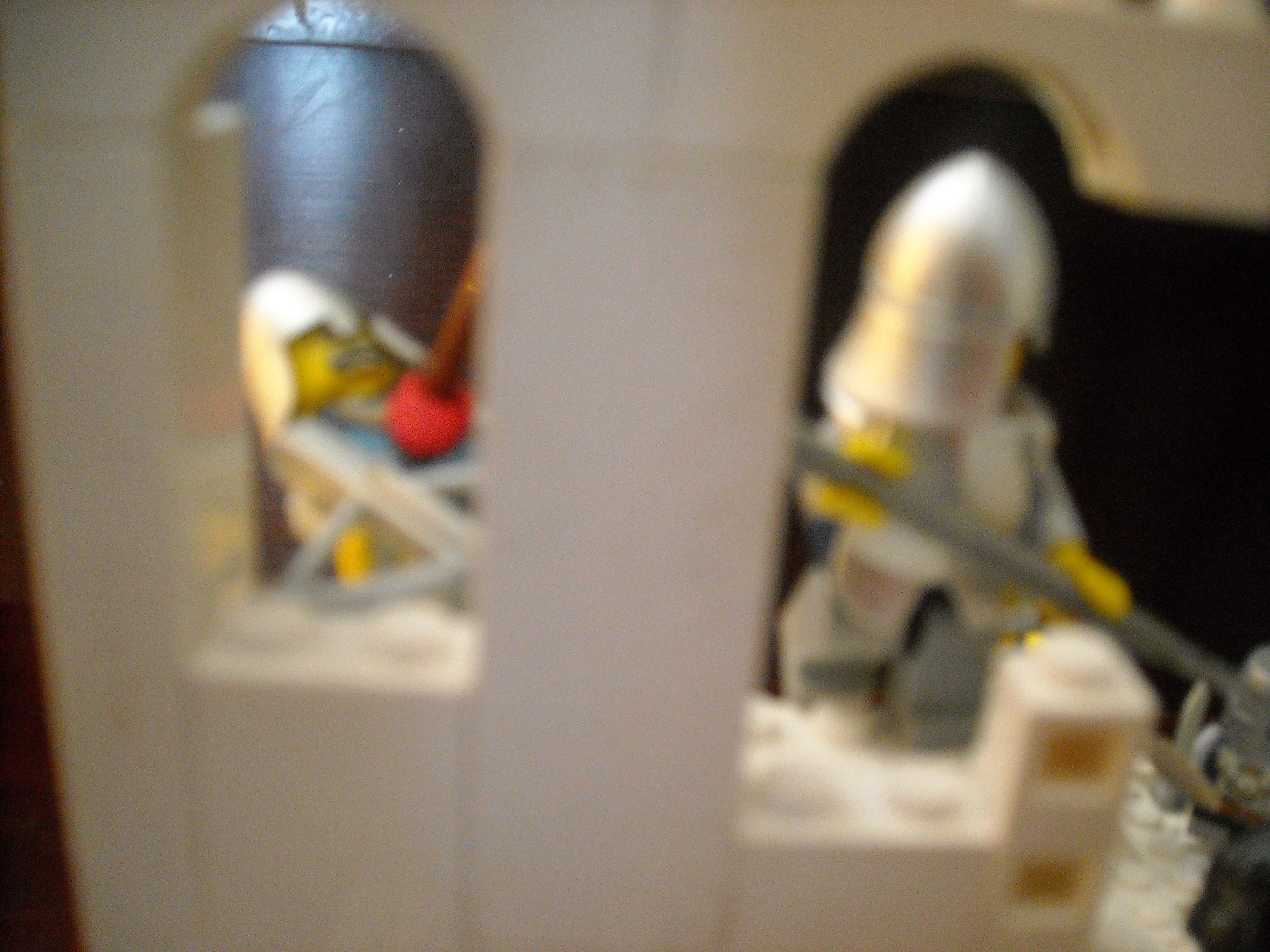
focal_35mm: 35
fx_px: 1284
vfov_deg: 40.7
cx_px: 635
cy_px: 476
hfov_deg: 52.6
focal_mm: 5.7
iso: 541
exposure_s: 1/8
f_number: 2.8
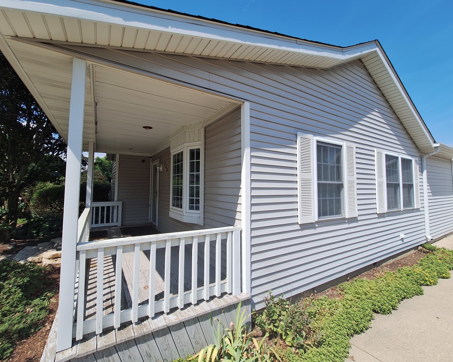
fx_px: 188
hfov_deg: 100.5
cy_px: 175
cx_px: 210
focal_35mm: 14
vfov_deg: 88.0
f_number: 2.2
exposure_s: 1/1477
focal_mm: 1.74
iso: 40
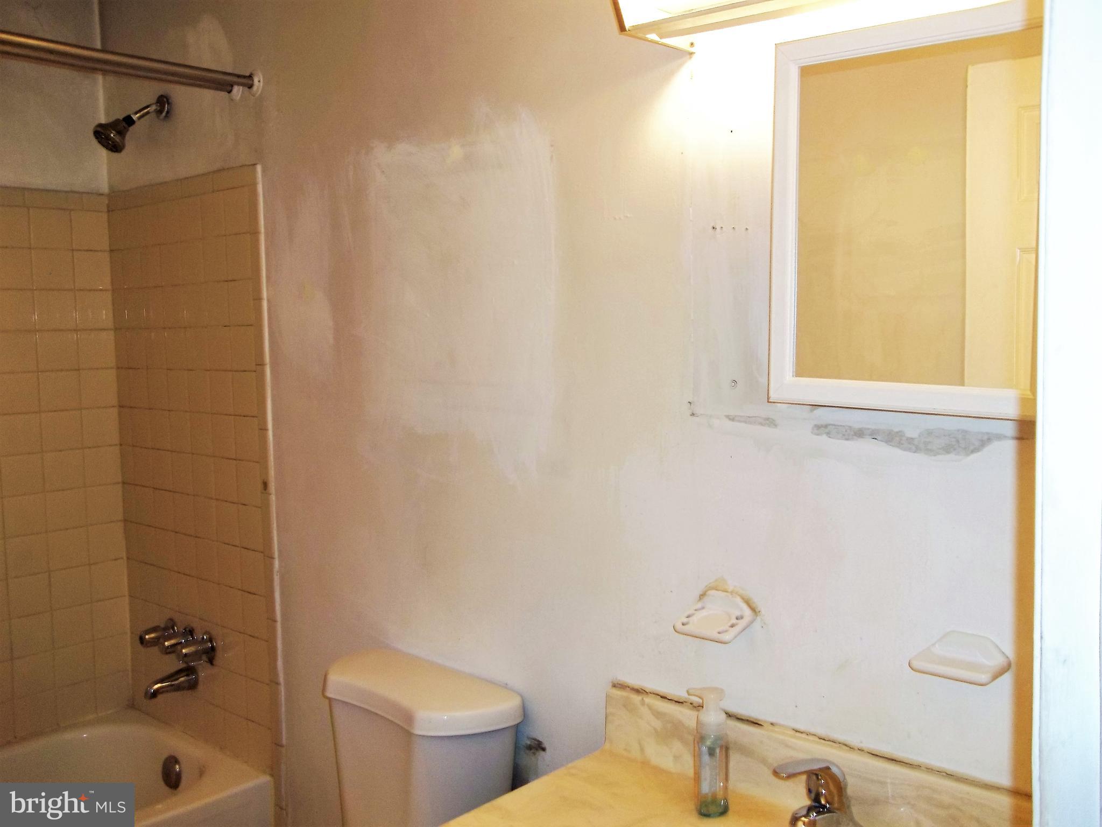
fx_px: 1019
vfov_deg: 44.2
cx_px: 551
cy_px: 414
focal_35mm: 32
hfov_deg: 56.8
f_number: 2.9
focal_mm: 5.7
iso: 80
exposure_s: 1/30
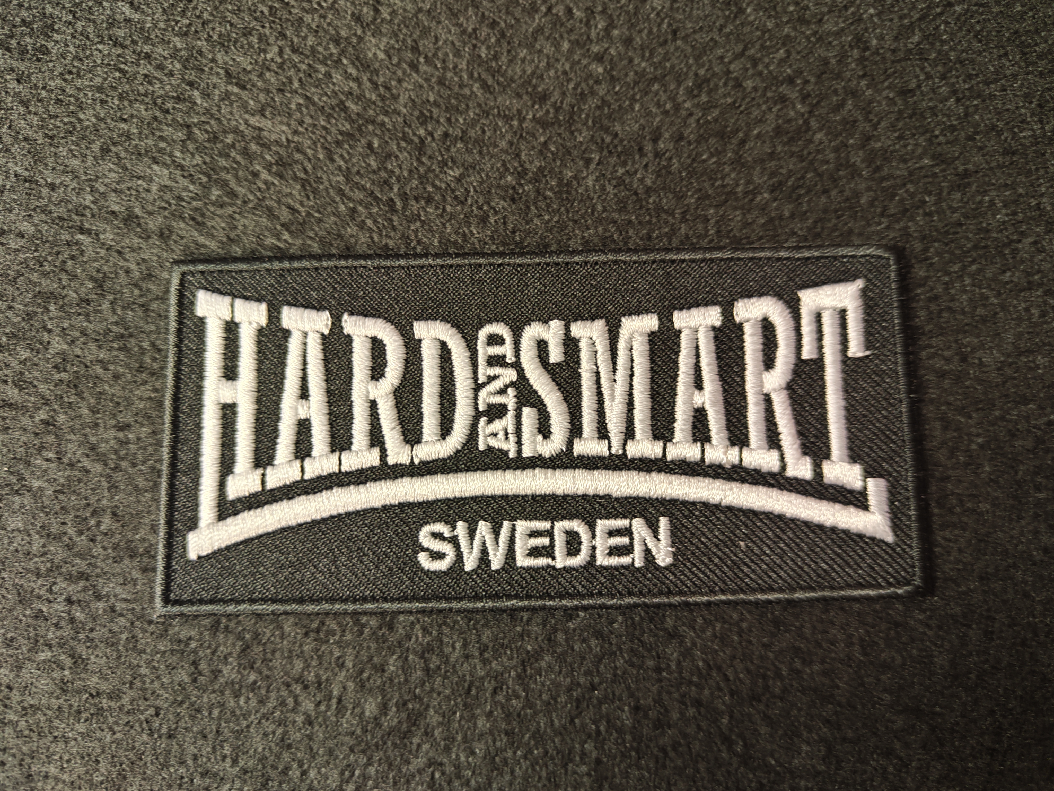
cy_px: 396
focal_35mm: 24
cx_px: 527
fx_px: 731
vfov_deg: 56.8
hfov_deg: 71.6
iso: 333
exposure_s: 1/20.8
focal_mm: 5.59
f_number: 1.88
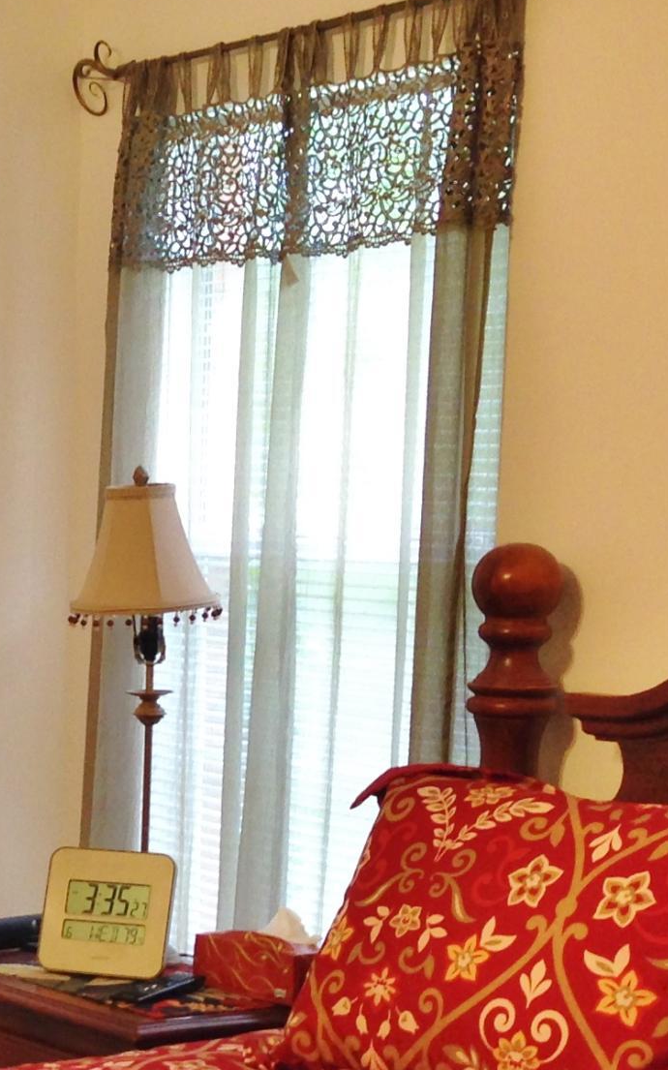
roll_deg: -0.1
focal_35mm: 95
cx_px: -415
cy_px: 765
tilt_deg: -7.8
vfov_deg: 21.7
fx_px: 2769
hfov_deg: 12.8
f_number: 2.4
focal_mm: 4.12
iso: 80
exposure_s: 1/20
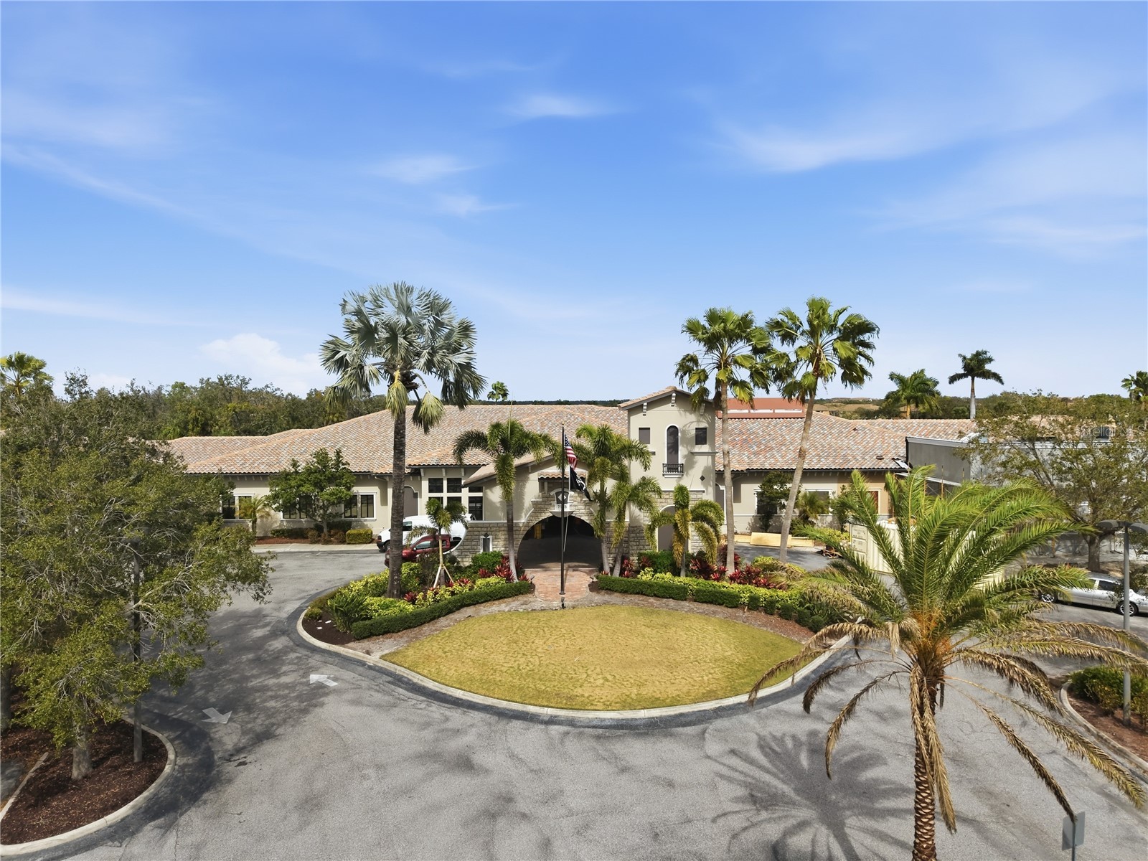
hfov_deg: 71.6
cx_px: 574
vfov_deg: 56.8
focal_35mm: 24
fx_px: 796
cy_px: 430
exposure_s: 1/8000
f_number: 1.8
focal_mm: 8.7
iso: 150
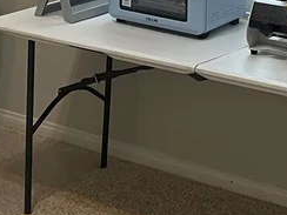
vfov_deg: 12.7
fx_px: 904
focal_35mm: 109
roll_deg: -1.3
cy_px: -129
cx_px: 41
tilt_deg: -3.5
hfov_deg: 17.8
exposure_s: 1/60
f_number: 1.5
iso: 80
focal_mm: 5.7
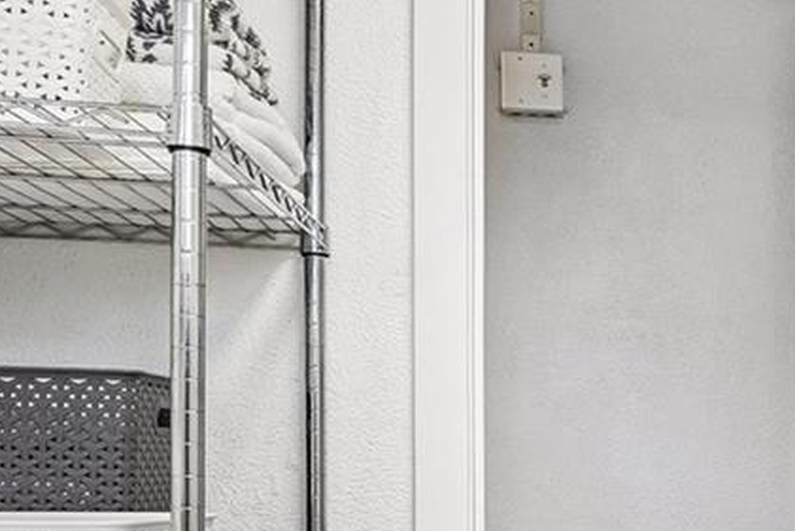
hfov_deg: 28.9
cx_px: 1016
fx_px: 1259
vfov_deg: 23.1
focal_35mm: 57
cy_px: 493
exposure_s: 1/30
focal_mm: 10
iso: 250
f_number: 8
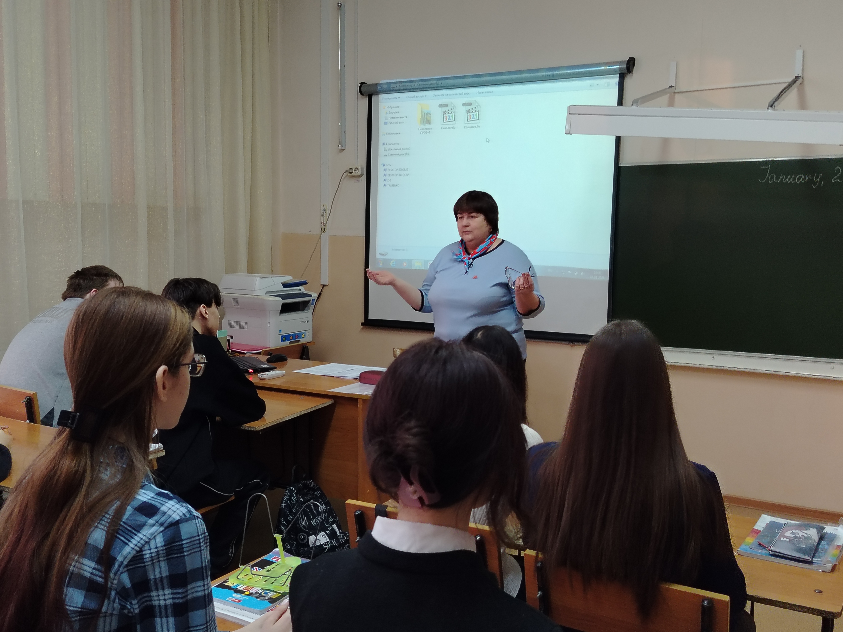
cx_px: 422
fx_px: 877
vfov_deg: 39.7
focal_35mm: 36
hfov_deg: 51.4
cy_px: 316
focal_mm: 5.25
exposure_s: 1/100
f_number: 1.75
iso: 1053
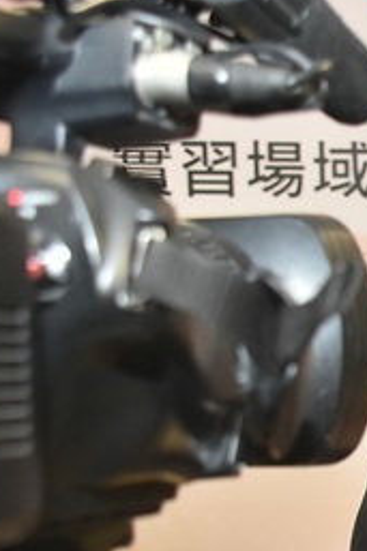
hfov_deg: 12.5
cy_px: 435
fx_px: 1567
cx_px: 599
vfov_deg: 19.8
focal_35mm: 102
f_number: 4
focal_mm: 25
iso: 1600
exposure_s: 1/160
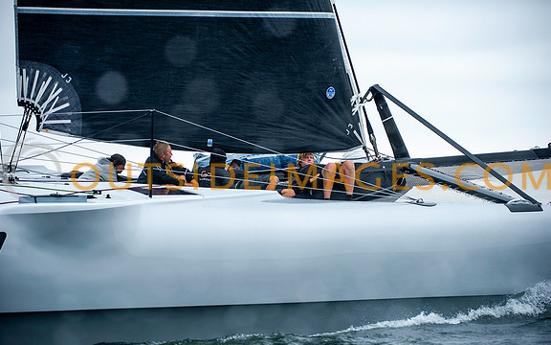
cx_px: 276
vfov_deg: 6.4
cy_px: 171
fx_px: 3078
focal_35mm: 205
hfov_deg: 10.2
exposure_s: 1/1000
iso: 500
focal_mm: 200
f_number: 5
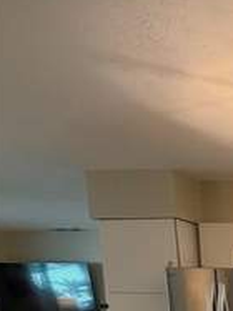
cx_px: 389
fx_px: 431
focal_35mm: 48
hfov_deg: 22.1
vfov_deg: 31.0
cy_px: 404
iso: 250
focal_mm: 2.22
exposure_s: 1/60
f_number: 2.2
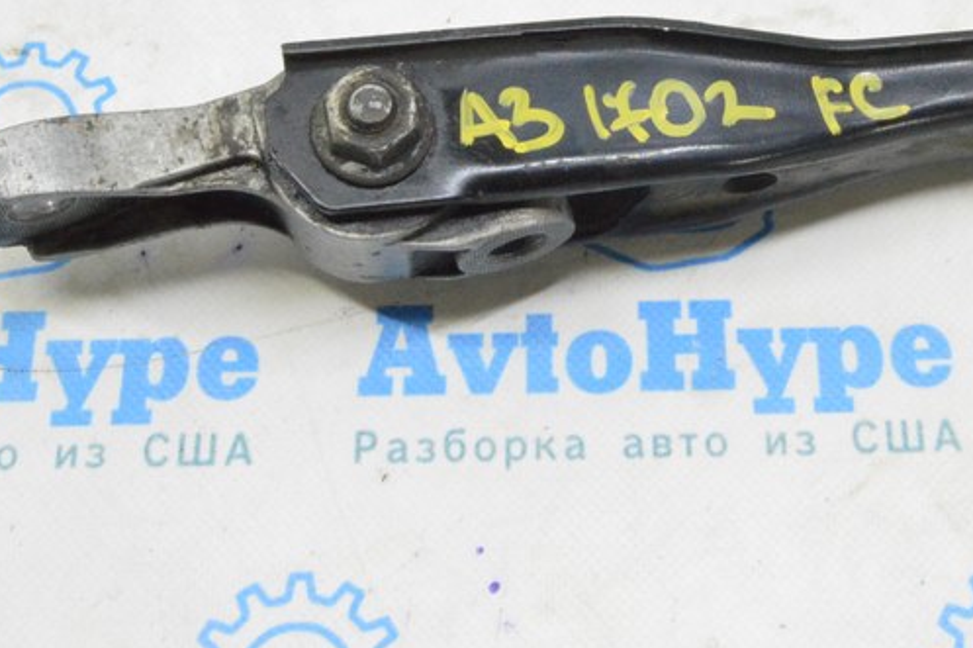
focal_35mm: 71
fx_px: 1919
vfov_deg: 18.8
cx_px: 603
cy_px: 52
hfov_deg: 28.4
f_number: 20
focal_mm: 23
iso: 6400
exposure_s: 1/15
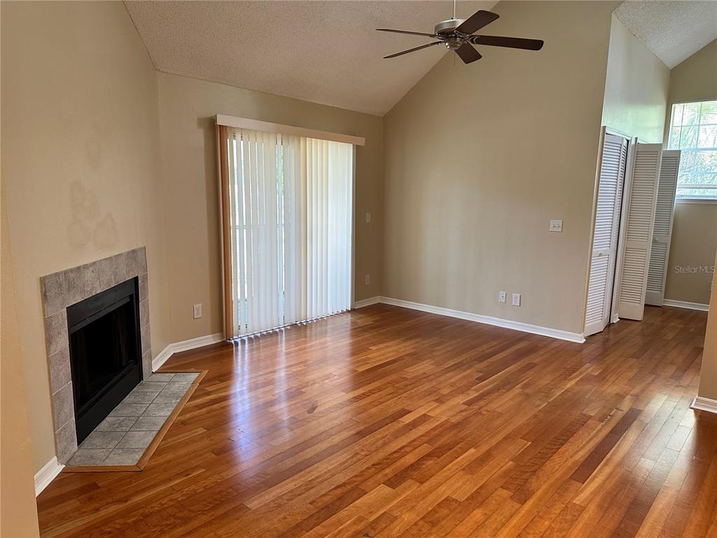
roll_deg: -0.6
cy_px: 269
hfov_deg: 71.6
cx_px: 358
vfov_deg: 56.8
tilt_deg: -8.4
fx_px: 497
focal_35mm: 24
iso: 200
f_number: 1.78
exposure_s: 1/120
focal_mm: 6.86
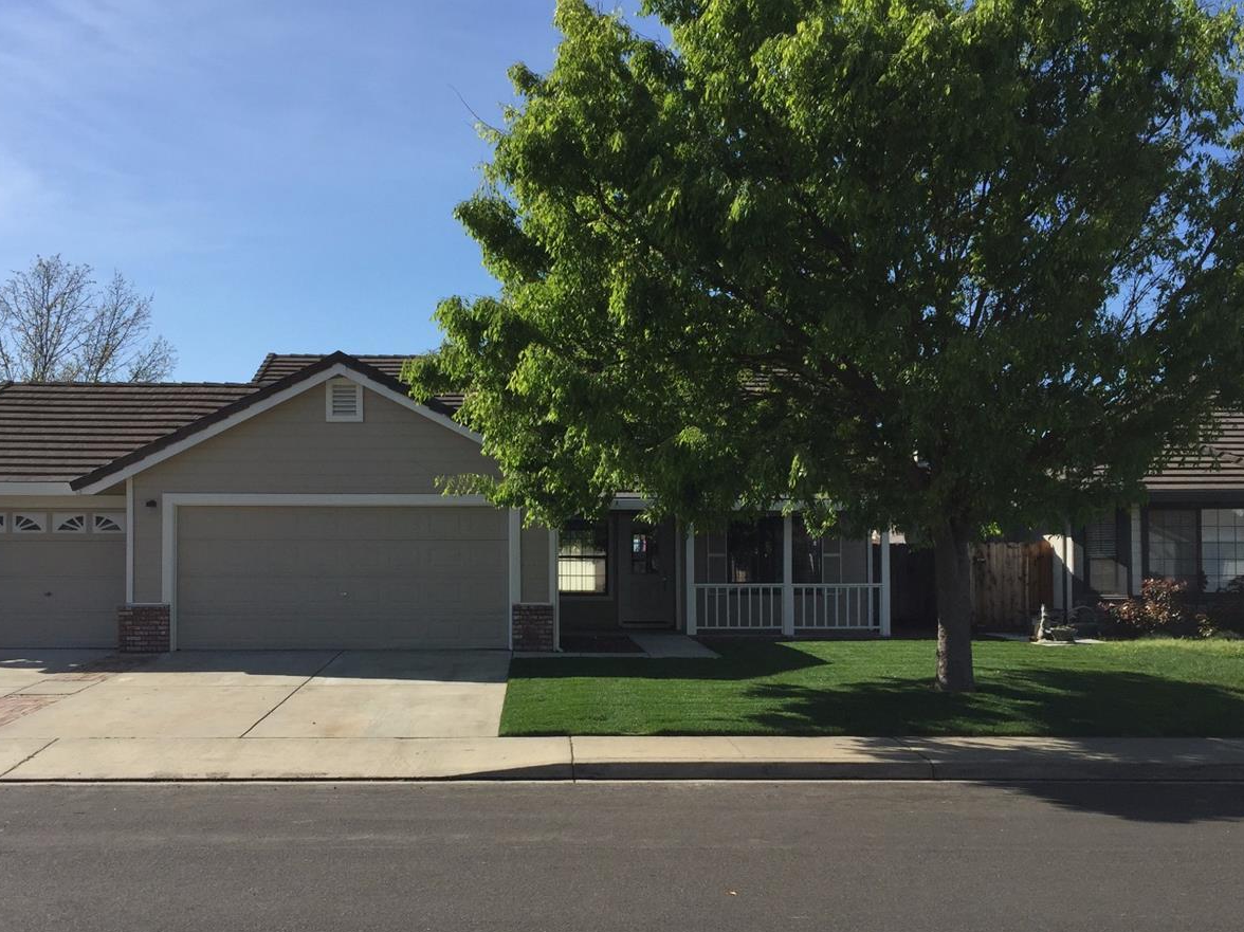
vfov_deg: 38.5
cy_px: 543
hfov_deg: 50.1
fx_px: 1329
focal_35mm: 37
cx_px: 578
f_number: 2.2
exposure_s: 1/2326
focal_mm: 4.15
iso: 32
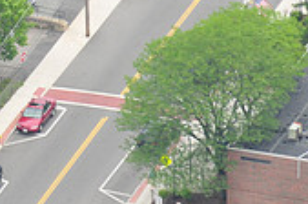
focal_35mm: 954
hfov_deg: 2.2
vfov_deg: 1.4
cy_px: -99
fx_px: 8144
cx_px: -213
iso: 400
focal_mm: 185
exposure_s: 1/1000
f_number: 4.5
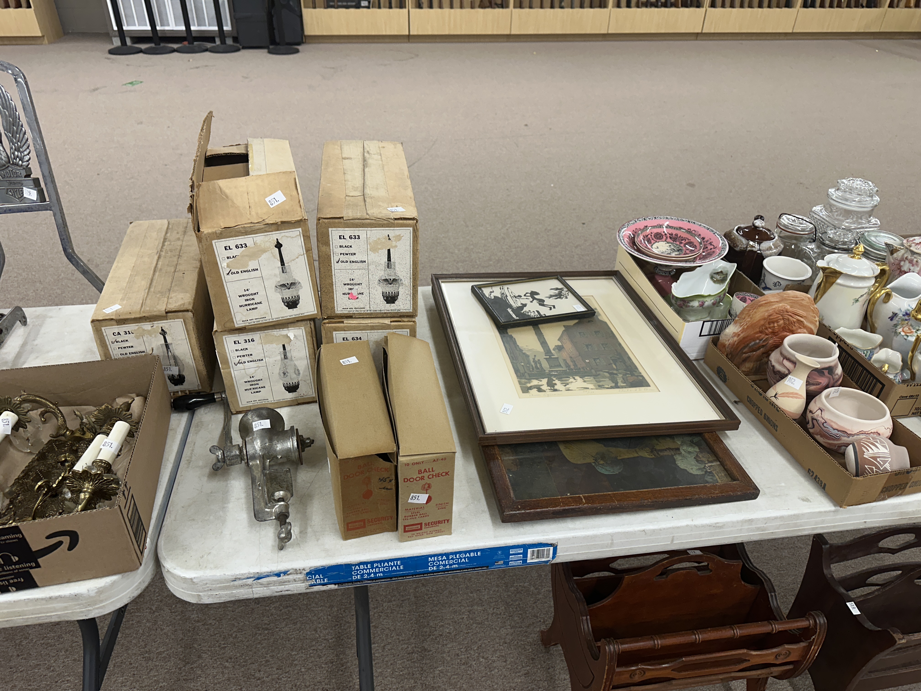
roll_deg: -2.2
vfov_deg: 56.8
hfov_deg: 71.6
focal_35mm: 24
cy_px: 346
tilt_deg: -33.4
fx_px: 639
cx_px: 460
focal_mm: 6.86
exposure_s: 1/120
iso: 125
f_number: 1.78
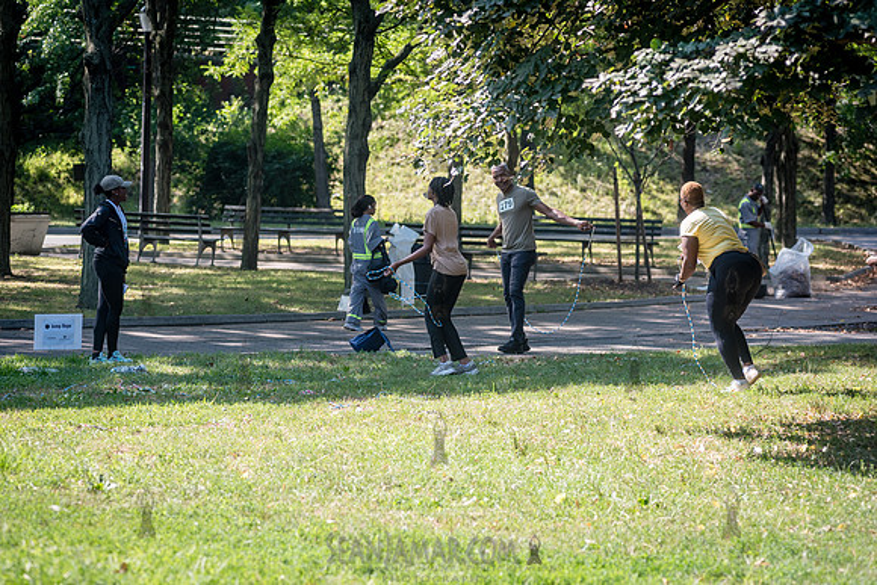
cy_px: 292
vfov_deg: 11.3
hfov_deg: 16.8
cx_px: 438
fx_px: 2961
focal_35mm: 122
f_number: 4
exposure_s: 1/800
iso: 500
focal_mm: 120
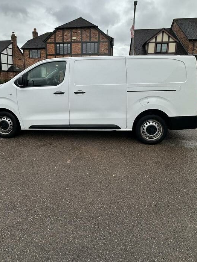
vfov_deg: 85.8
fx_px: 137
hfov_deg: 71.5
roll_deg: -1.3
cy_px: 96
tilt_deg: -9.4
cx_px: 92
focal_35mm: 18
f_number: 2.2
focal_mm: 2.22
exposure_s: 1/374
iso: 40
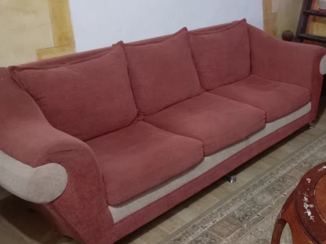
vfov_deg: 34.1
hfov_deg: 43.1
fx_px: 395
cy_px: 88
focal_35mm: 42
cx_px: 253
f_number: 1.8
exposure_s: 1/16.7
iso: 2715
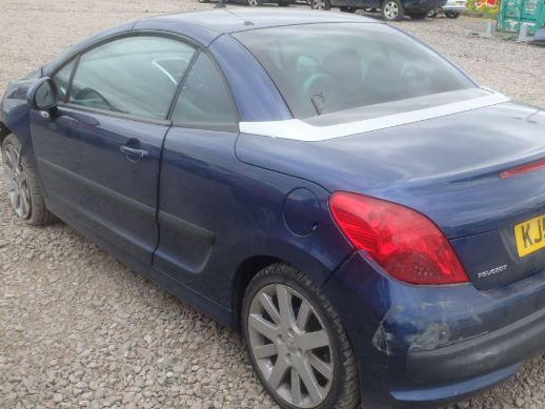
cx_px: 304
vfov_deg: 34.3
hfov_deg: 44.7
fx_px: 662
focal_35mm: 42
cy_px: 229
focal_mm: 6.1
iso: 125
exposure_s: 1/100
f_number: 4.4
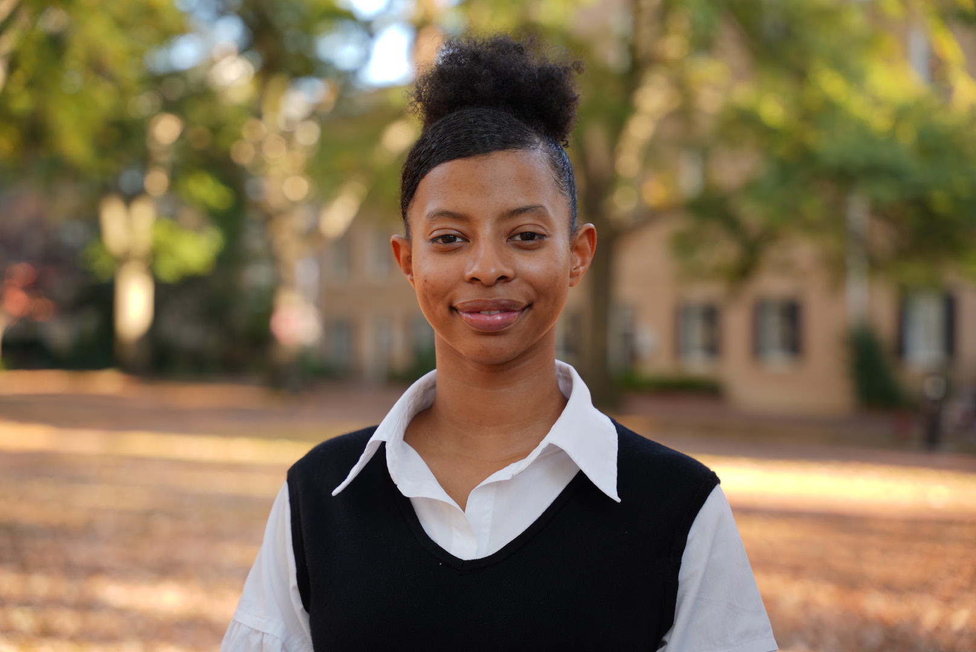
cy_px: 326
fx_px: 1899
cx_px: 488
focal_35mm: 70
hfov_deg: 28.8
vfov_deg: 19.5
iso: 50
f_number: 3.2
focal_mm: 70
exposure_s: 1/60
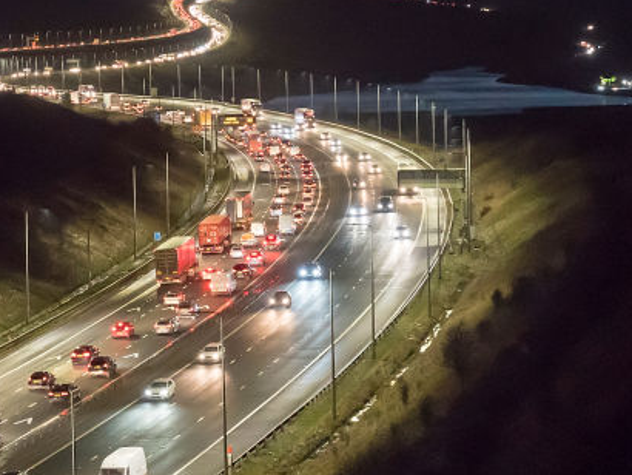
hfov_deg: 11.7
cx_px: 193
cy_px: 201
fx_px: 3069
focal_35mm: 168
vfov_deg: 8.8
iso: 8000
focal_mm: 70
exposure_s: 1/100
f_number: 3.5
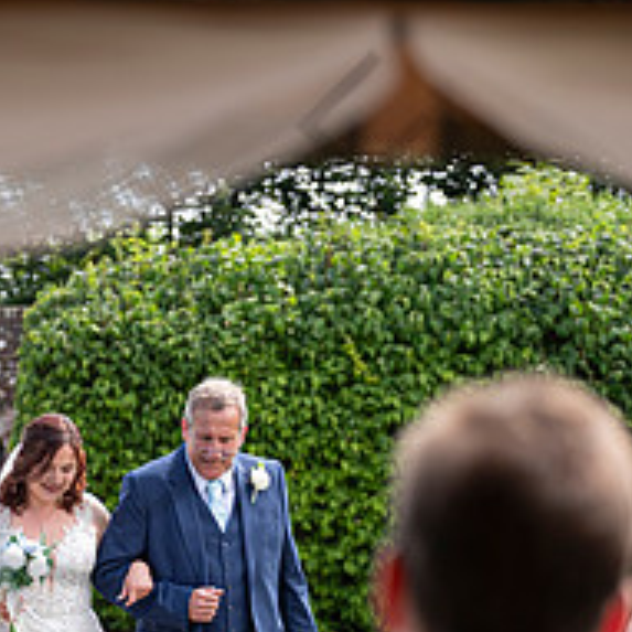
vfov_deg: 7.5
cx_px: 149
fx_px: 4792
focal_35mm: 232
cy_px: 536
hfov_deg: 7.5
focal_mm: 77.3
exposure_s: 1/640
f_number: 3.2
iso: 200
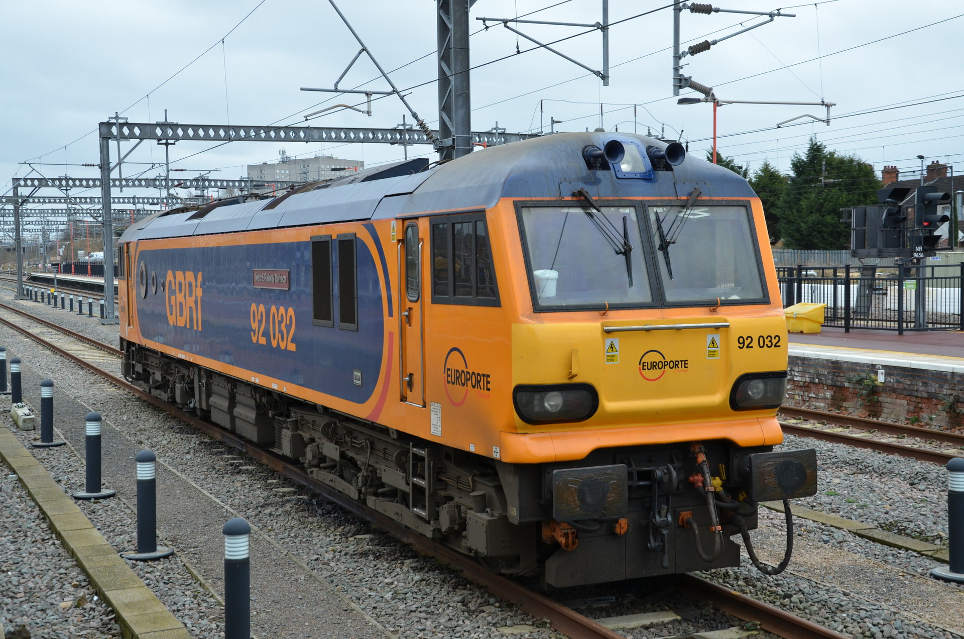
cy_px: 320
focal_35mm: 51
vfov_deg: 26.4
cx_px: 482
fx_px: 1363
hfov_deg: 39.0
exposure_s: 1/160
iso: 200
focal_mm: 34
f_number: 6.3
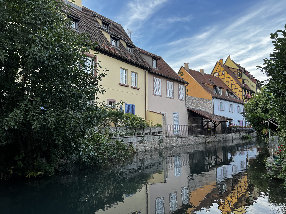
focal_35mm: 26
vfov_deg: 53.1
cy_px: 107
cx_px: 143
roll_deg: +0.5
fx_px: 215
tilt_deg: +5.5
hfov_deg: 67.3
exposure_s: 1/142
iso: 32
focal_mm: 5.7
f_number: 1.5
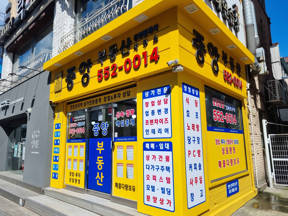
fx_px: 216
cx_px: 144
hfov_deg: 67.3
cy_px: 108
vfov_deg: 53.1
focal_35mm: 26
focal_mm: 5.4
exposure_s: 1/3488
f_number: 1.8
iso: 50
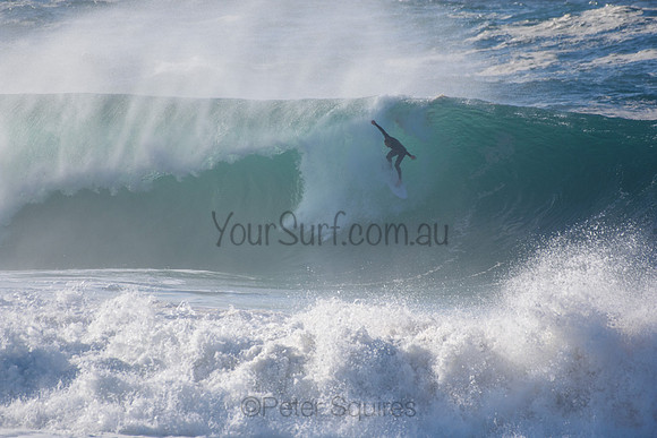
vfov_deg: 1.8
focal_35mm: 750
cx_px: 328
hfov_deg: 2.7
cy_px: 219
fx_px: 13690
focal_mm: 500
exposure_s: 1/2000
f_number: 5.6
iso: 320
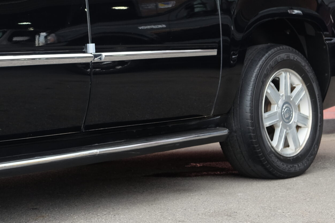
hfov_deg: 24.4
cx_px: 68
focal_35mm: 82
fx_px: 763
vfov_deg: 16.5
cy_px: 38
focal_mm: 26.5
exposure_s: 1/140
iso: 400
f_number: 4.5
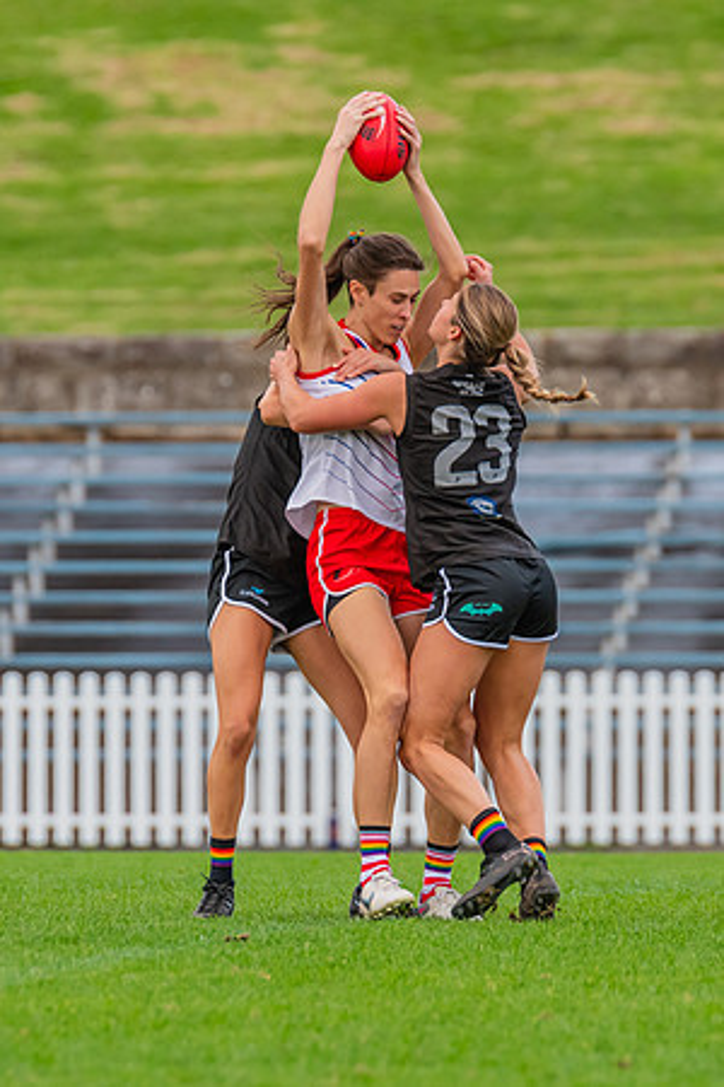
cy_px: 470
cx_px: 280
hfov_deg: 1.7
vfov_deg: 2.6
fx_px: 23719
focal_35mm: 786
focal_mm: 380
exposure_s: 1/1000
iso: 800
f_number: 5.6
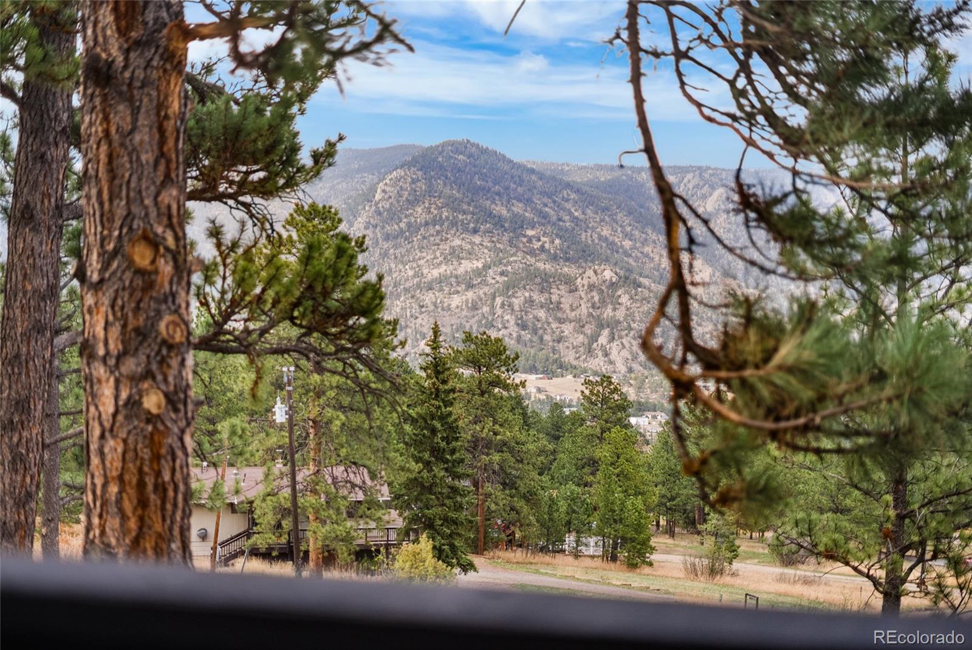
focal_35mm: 50
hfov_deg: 39.6
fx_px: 1351
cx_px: 486
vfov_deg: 27.0
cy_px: 325
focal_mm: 50
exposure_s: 1/1000
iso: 200
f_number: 1.8
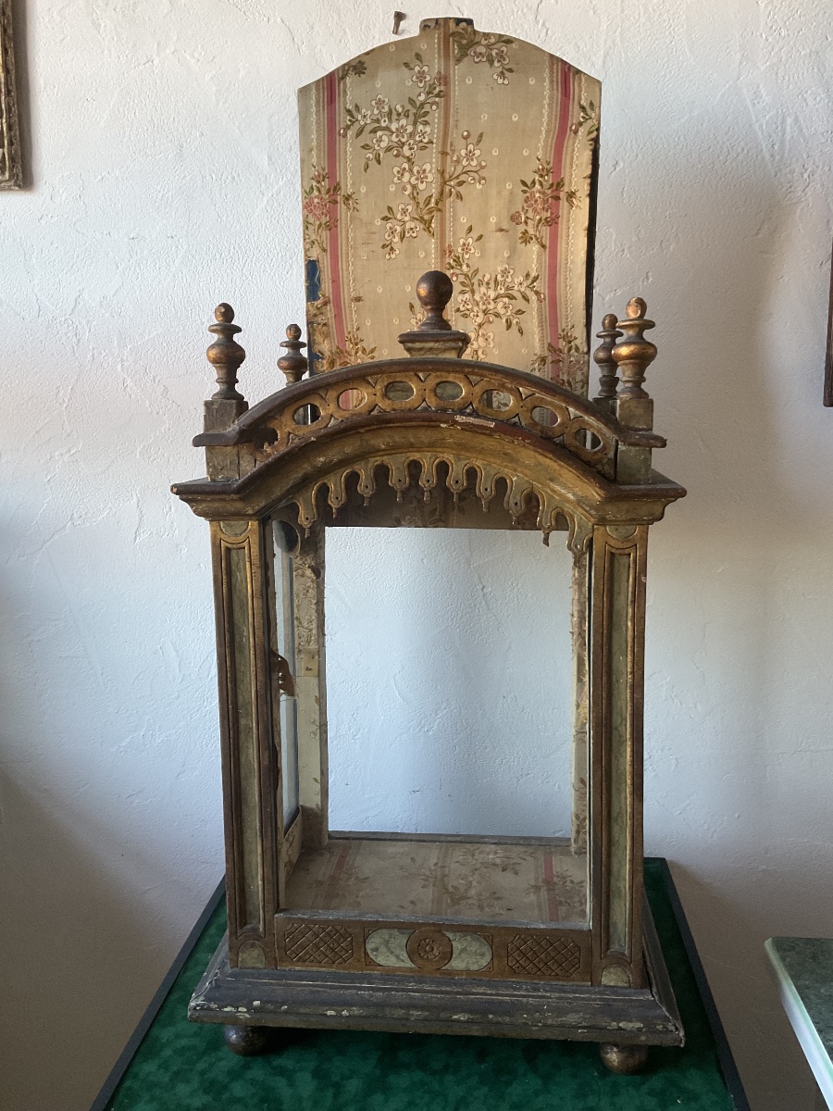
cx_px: 416
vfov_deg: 61.7
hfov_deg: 48.2
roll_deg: +0.7
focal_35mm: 29
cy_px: 556
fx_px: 930
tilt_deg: -9.3
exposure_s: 1/60
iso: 80
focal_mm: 3
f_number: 1.8
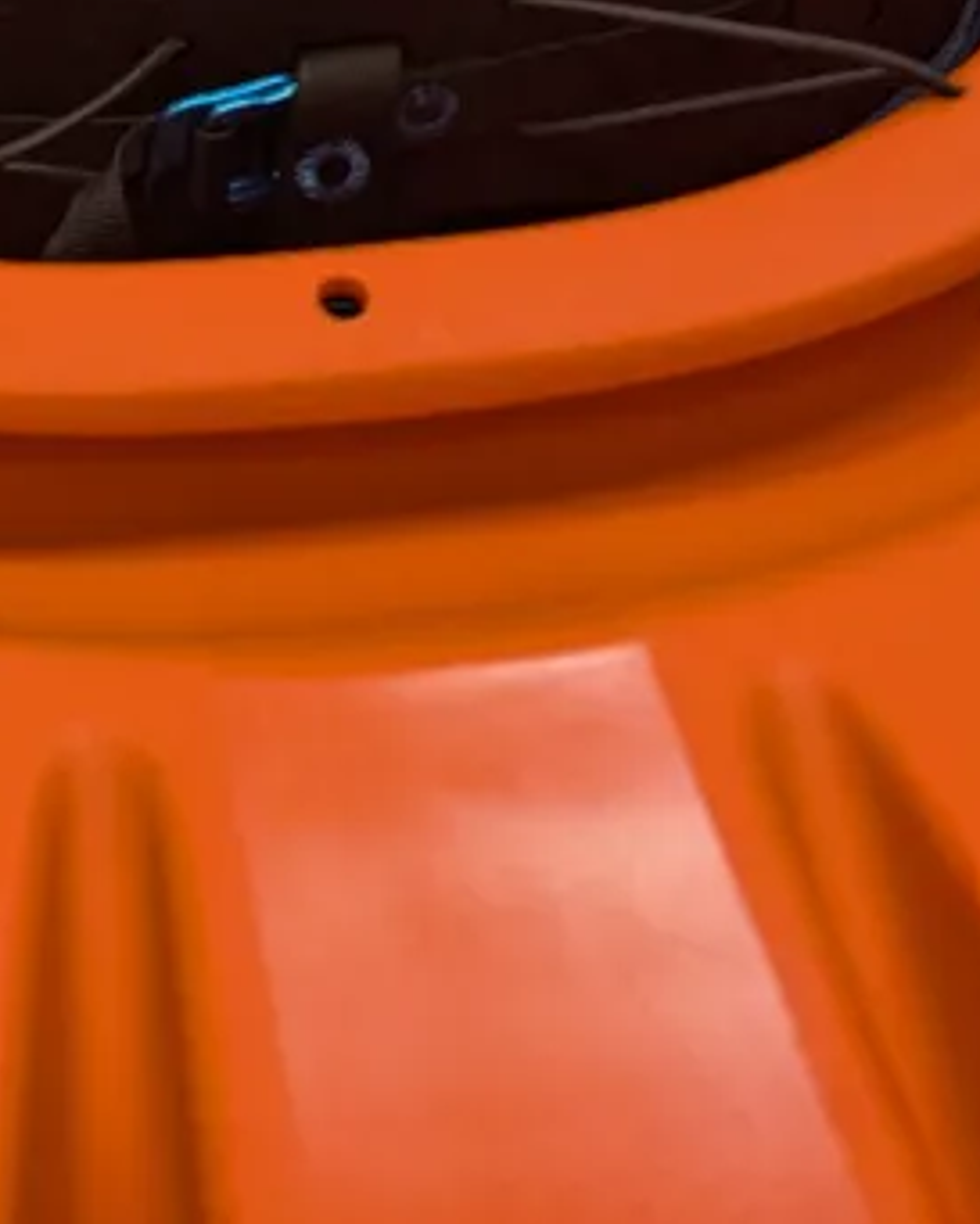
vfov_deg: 22.1
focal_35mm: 73
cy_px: -553
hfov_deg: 20.6
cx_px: 126
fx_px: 2645
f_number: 1.85
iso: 73
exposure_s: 1/100
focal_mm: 6.81
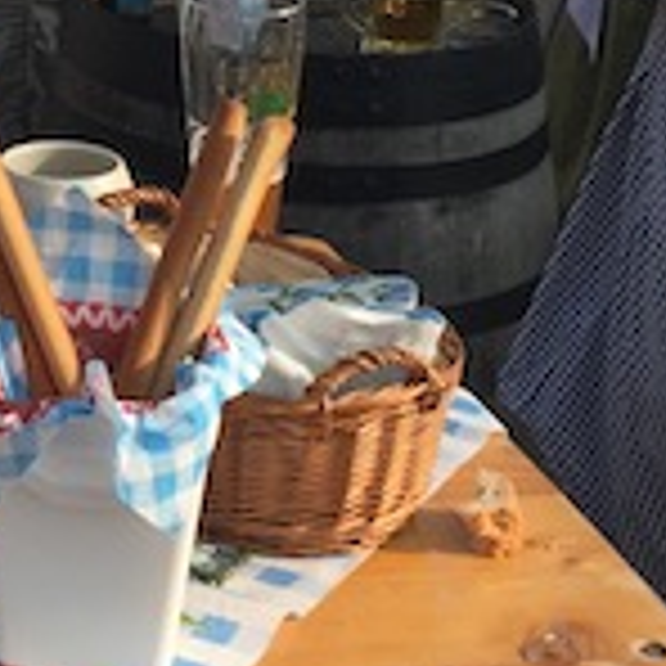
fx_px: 2416
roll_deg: -1.9
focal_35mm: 111
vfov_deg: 15.0
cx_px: -68
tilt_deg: -11.5
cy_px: -202
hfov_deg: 15.3
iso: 32
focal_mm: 4.15
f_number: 2.2
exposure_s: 1/2198
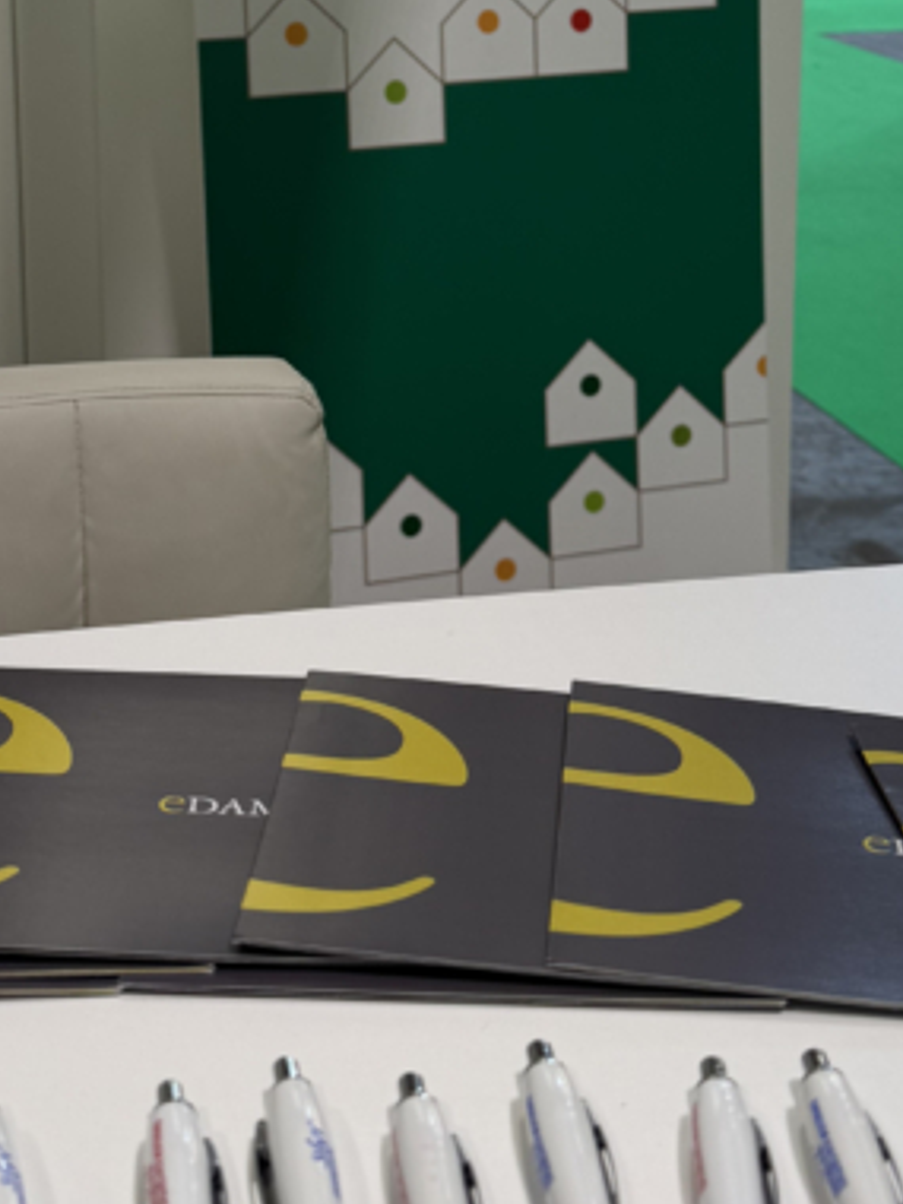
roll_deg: +0.5
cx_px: 299
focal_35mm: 65
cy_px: 158
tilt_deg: -11.0
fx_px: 2261
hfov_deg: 22.5
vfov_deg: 28.8
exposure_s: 1/100
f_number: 1.78
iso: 50
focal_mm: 6.76
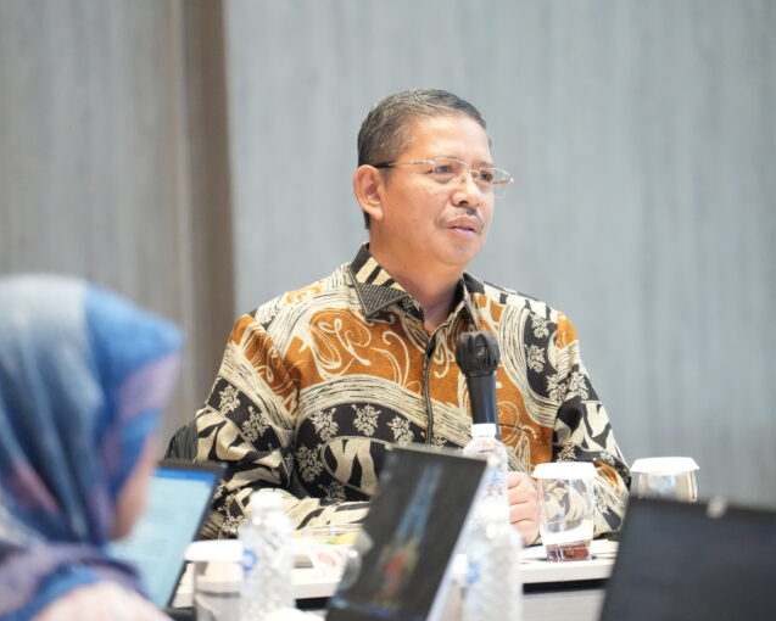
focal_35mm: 284
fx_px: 6525
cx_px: 447
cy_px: 310
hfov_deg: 6.8
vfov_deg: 5.5
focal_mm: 251
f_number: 5.6
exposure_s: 1/80
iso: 12800
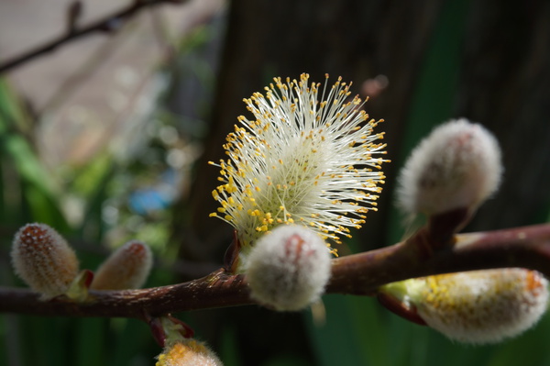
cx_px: 275
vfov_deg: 29.8
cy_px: 183
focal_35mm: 45
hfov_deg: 43.6
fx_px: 687
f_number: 8
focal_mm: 30
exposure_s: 1/200
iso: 100
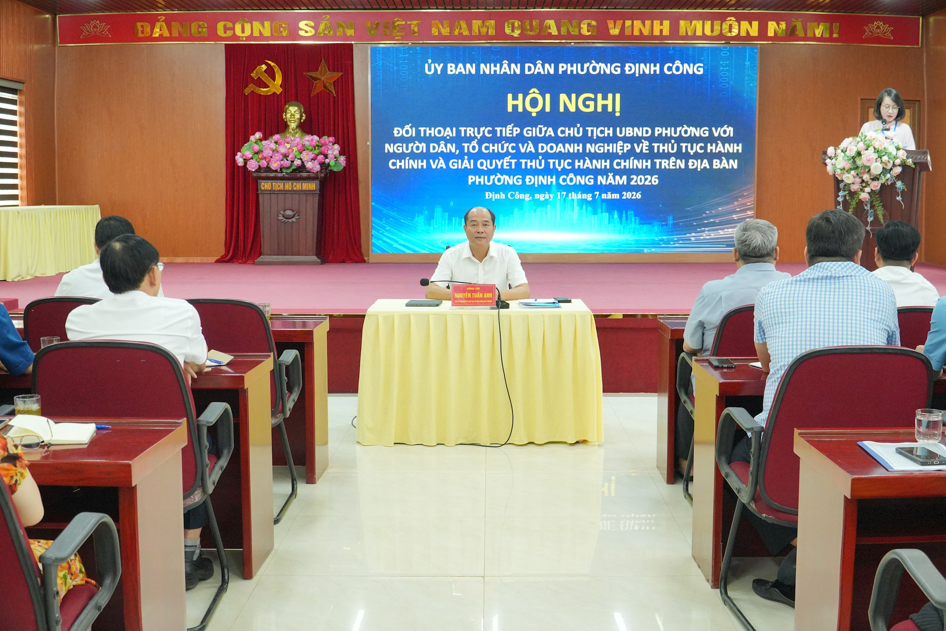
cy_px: 316
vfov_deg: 34.2
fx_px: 1025
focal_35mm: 39
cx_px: 473
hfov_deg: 49.5
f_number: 5
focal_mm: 26
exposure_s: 1/200
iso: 2500
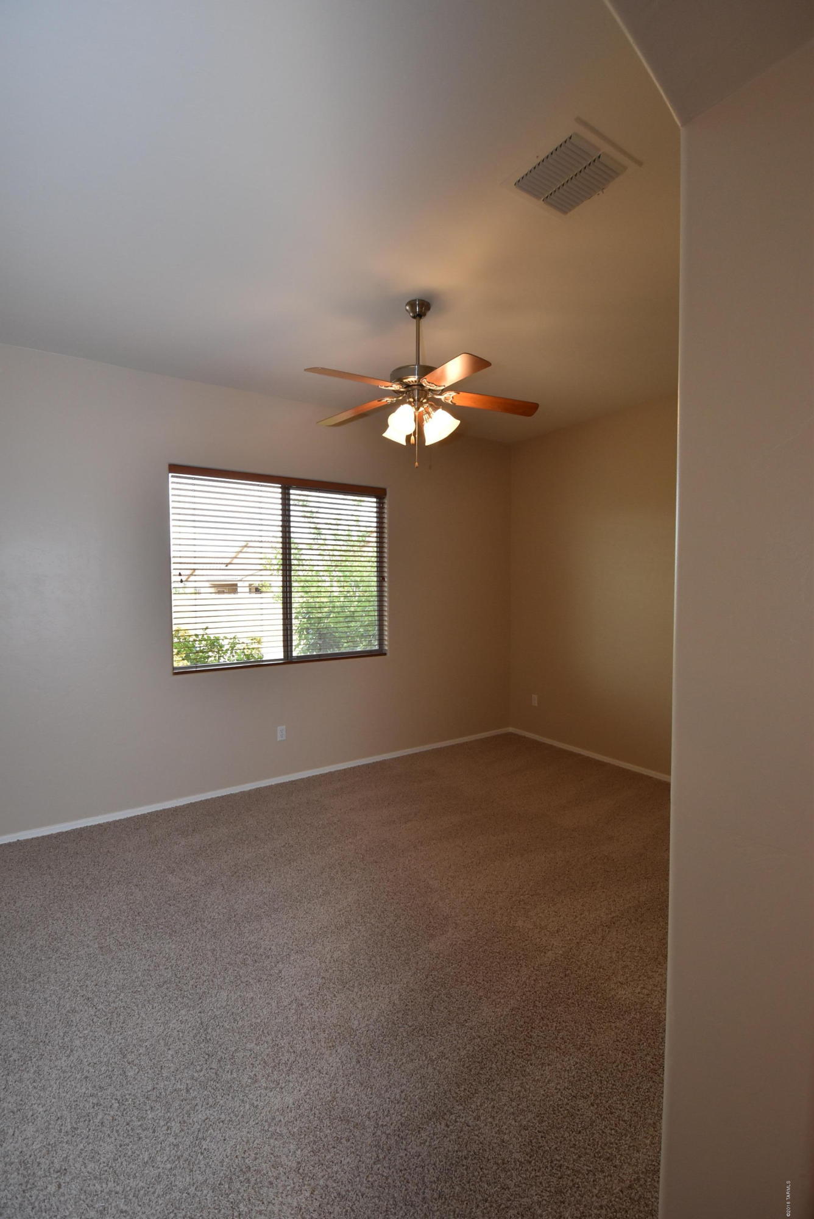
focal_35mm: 15
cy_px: 610
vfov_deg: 100.4
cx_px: 407
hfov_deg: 77.4
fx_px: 508
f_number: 5.6
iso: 800
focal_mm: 10
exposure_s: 1/125
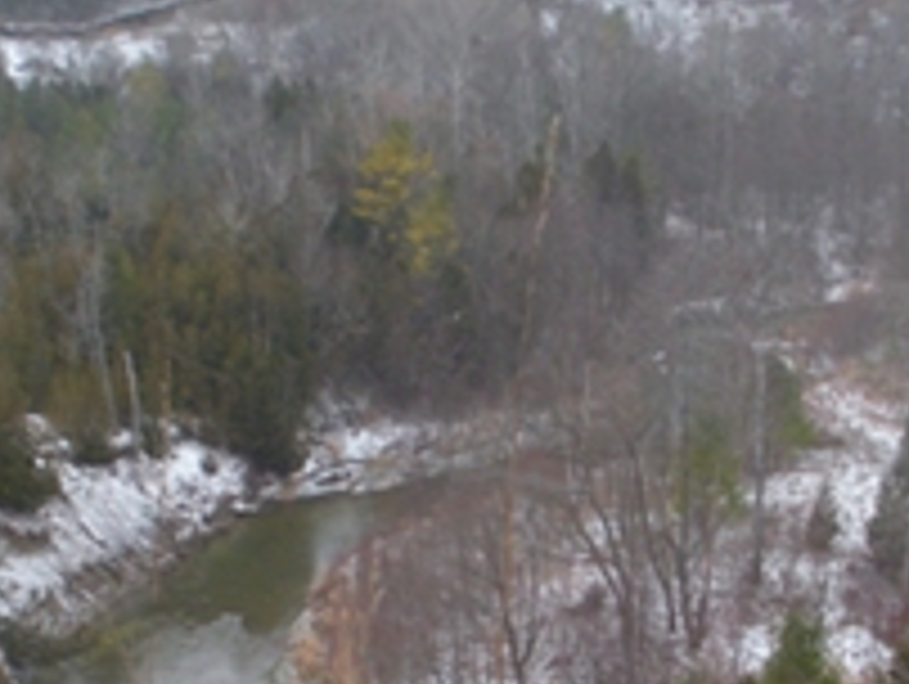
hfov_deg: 22.0
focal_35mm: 89
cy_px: 583
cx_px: 450
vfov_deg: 16.5
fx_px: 2340
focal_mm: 6.3
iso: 136
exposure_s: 1/120
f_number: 3.5
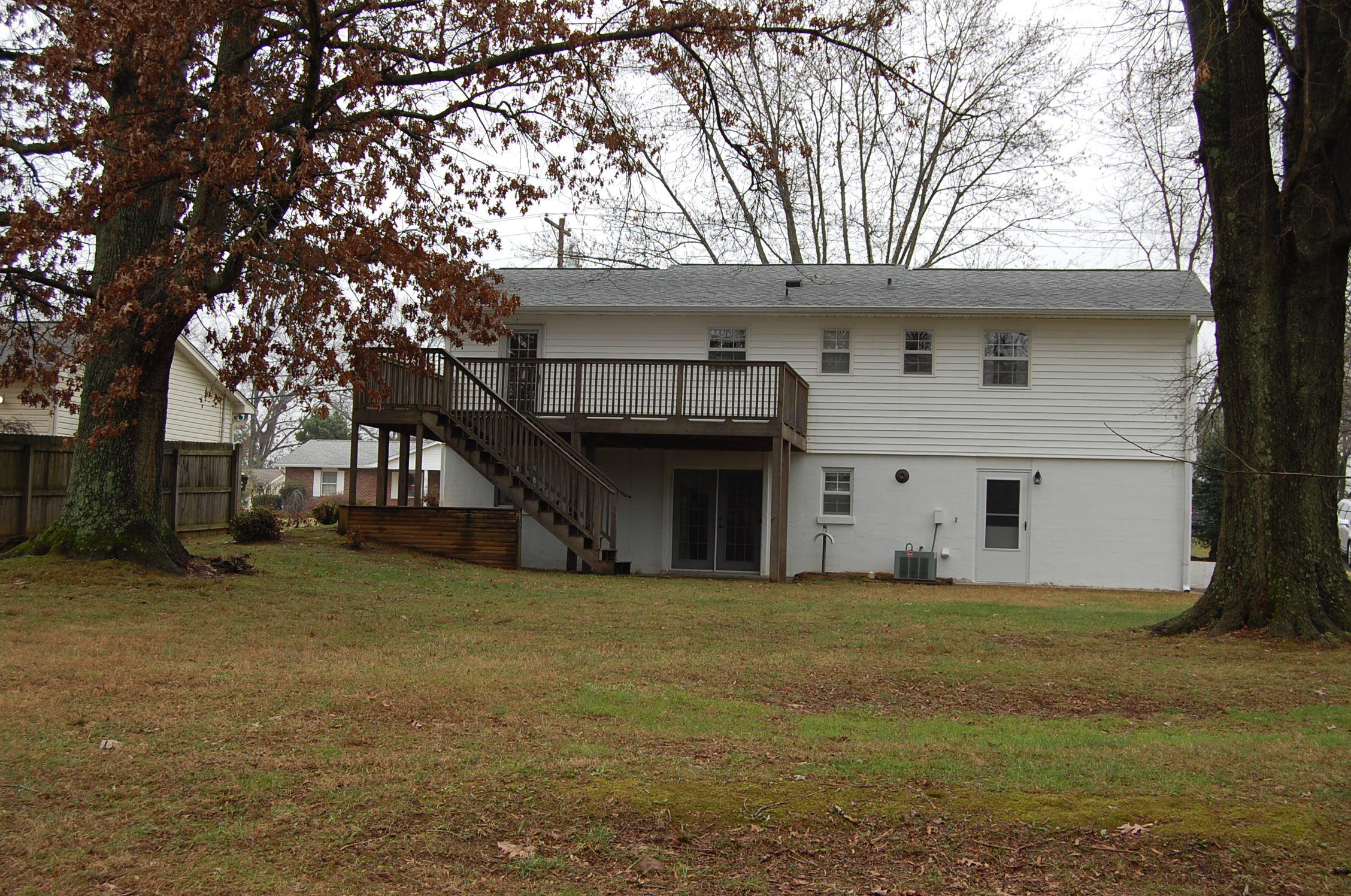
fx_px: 1686
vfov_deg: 29.8
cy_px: 448
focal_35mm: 45
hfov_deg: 43.7
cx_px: 676
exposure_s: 1/160
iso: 200
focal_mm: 30
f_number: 6.3
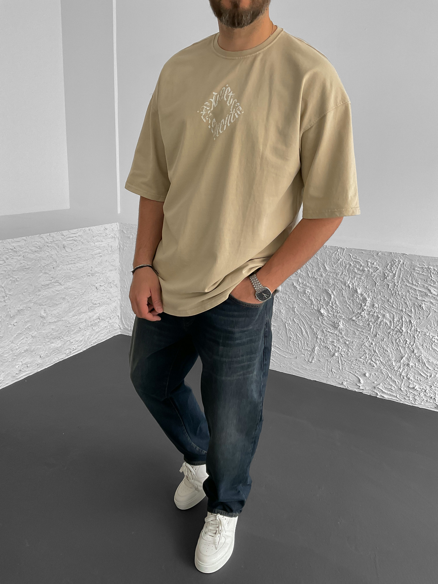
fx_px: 489
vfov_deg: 61.7
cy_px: 292
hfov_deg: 48.2
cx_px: 219
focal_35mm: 29
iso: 64
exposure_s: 1/120
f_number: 1.8
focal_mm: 3
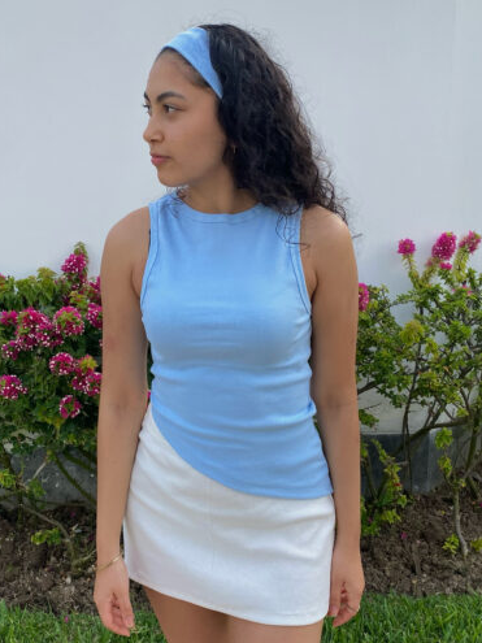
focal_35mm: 42
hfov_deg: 34.3
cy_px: 291
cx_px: 208
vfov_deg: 44.7
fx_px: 780
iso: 32
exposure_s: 1/1082
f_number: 1.8
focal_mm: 4.25
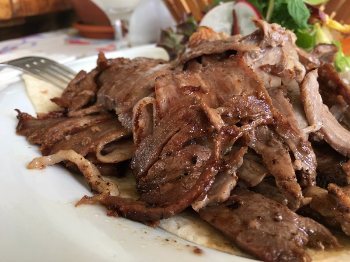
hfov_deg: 61.7
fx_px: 293
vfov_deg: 48.2
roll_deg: +0.6
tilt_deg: -25.2
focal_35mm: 29
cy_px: 131
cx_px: 175
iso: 25
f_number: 2.2
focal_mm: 4.15
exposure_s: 1/50
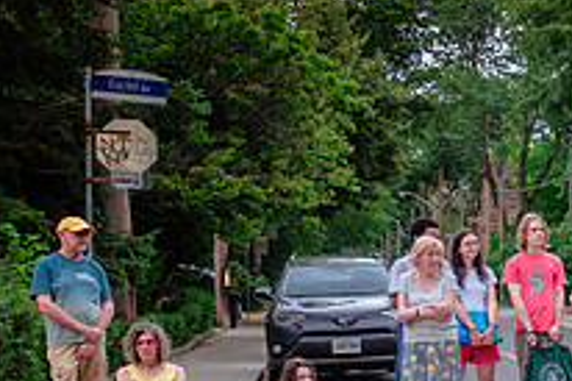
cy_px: 371
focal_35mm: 93
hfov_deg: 19.7
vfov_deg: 14.5
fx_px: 1476
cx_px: 800
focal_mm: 22
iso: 500
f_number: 2.8
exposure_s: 1/200
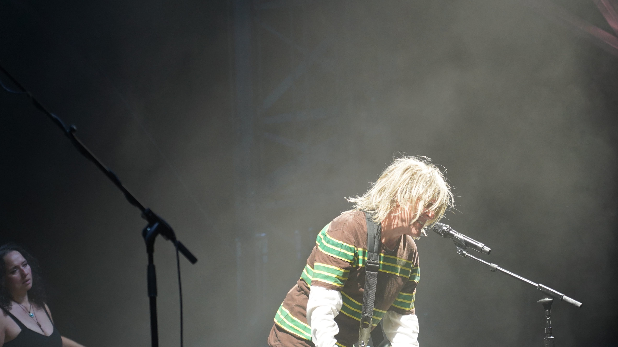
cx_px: 383
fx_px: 2278
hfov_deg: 15.4
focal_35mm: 139
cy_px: 208
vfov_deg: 8.7
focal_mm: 105
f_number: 4
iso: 1250
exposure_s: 1/160
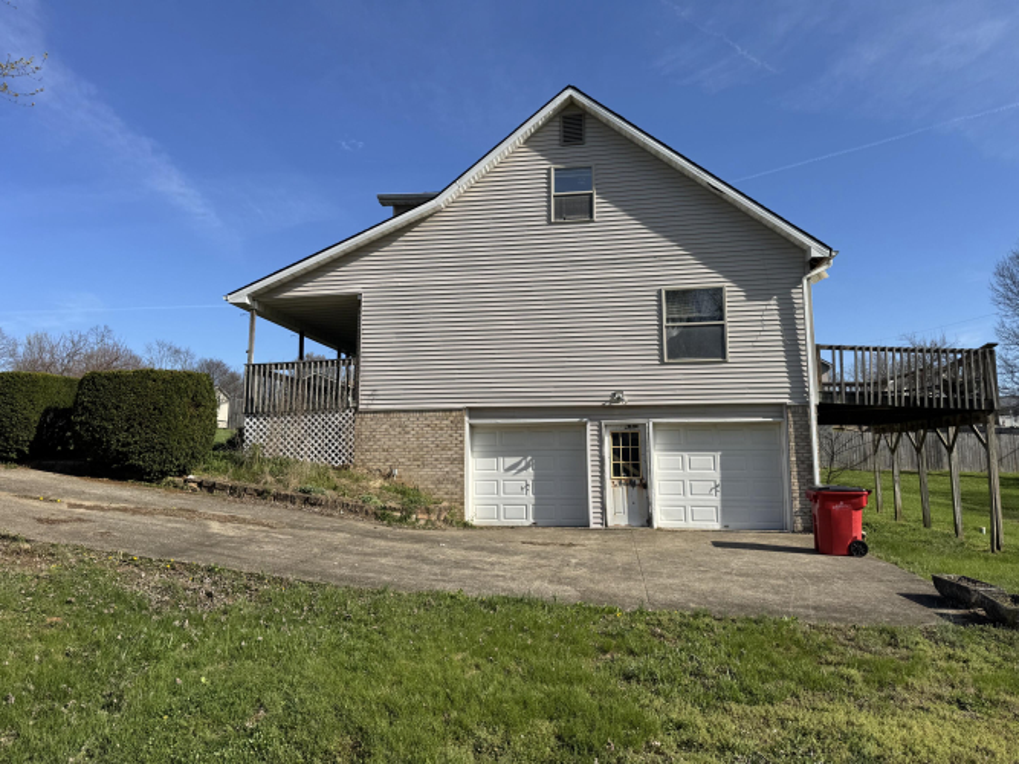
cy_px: 382
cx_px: 510
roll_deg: +1.2
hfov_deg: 71.6
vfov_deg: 56.8
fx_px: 706
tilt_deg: +9.4
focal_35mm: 24
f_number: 1.78
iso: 80
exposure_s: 1/4608
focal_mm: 6.76
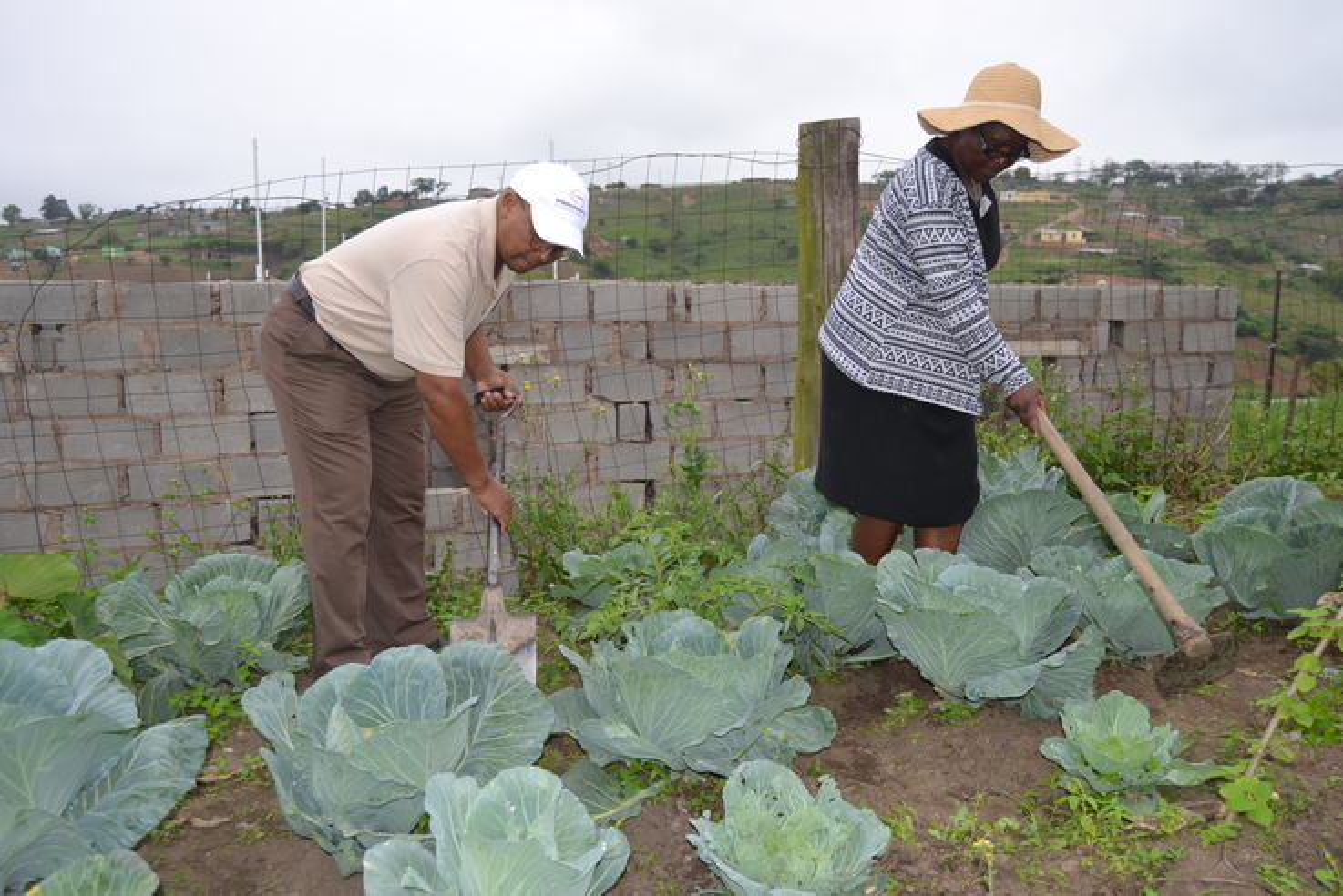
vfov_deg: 40.0
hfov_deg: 57.2
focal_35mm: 33
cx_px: 672
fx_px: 1232
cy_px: 448
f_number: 4
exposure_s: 1/160
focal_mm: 22
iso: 100
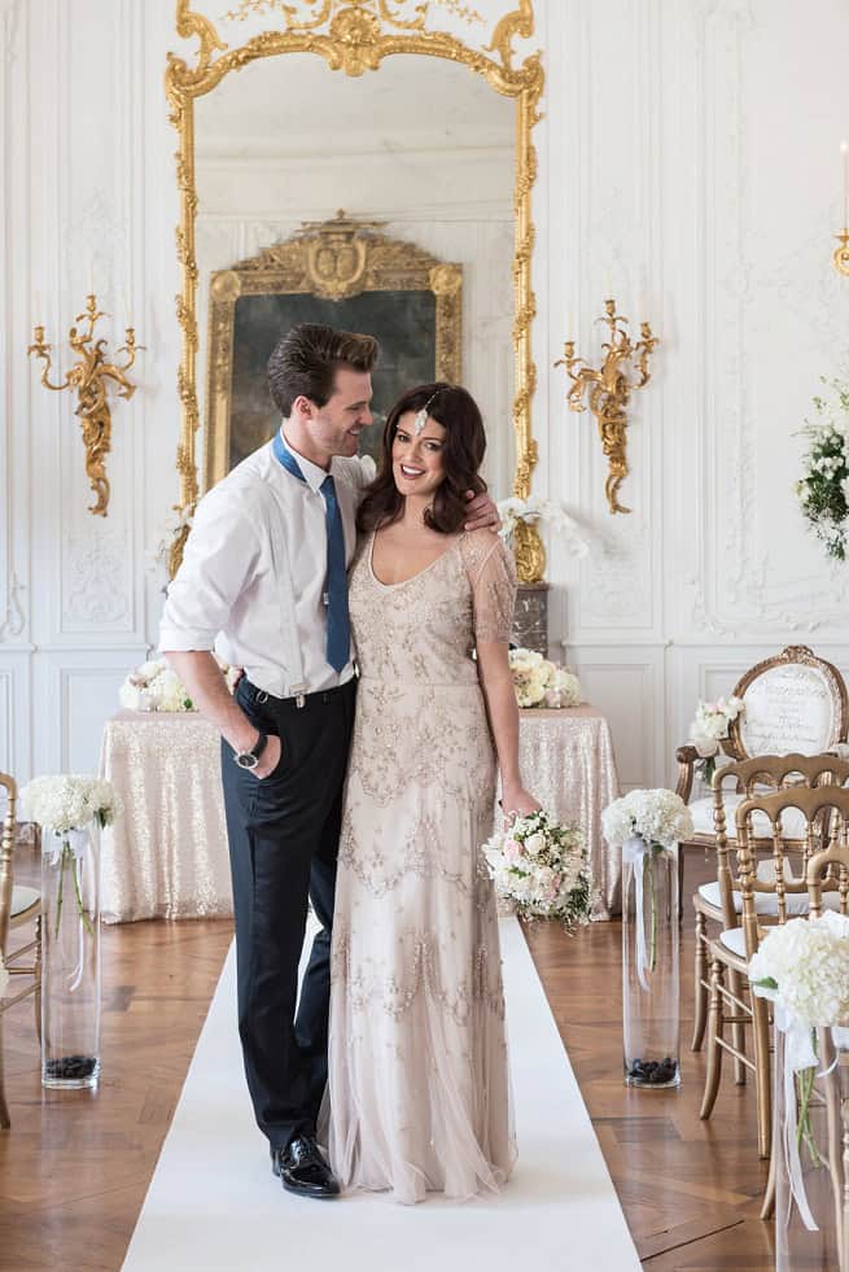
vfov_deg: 32.4
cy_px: 636
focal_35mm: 62
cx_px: 424
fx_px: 2191
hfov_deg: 21.9
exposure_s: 1/25
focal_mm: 62
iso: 200
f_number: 7.1
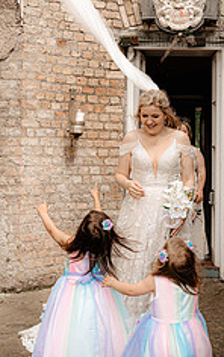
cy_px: 133
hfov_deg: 19.0
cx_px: 177
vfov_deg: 30.0
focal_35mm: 68
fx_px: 663
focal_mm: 35
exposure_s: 1/320
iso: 200
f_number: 5
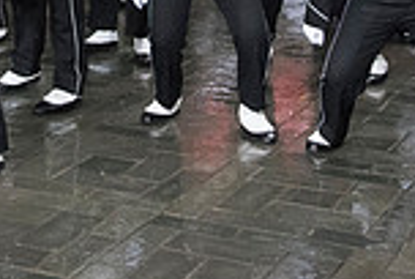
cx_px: 87
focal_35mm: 122
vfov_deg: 10.7
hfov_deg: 16.6
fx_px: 1409
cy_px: -201
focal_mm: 32
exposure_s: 1/2500
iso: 10000
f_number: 2.8
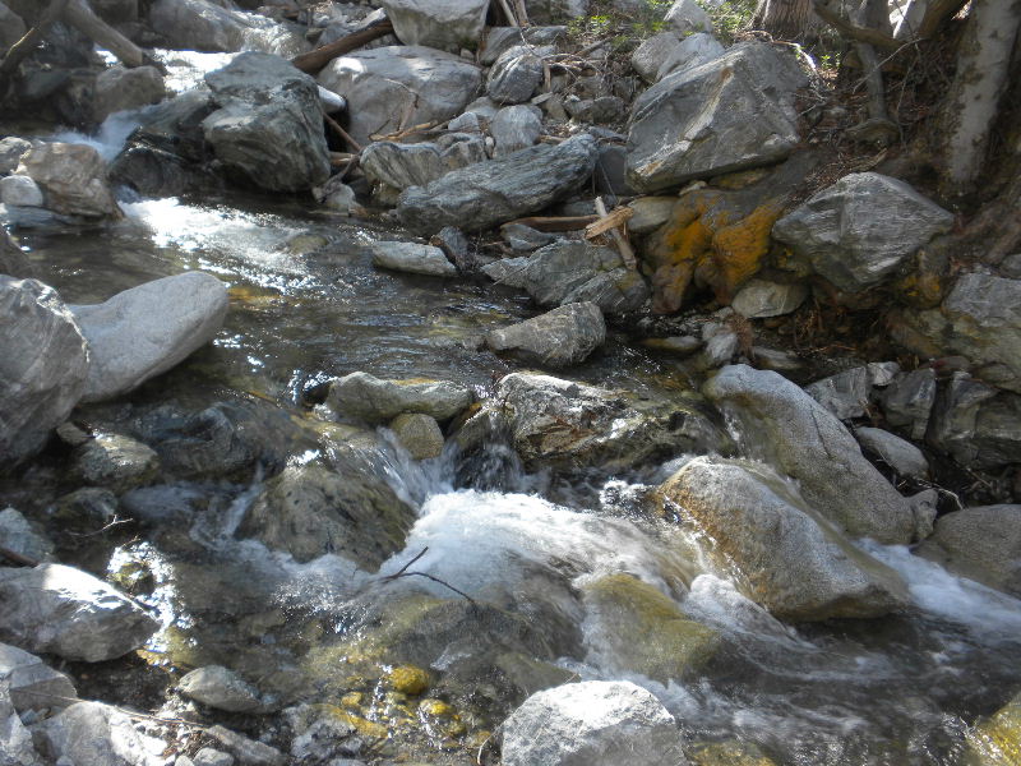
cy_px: 383
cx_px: 510
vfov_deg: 38.7
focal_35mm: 37
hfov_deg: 50.1
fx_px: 1091
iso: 75
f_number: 3.5
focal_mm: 6.6
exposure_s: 1/62.8
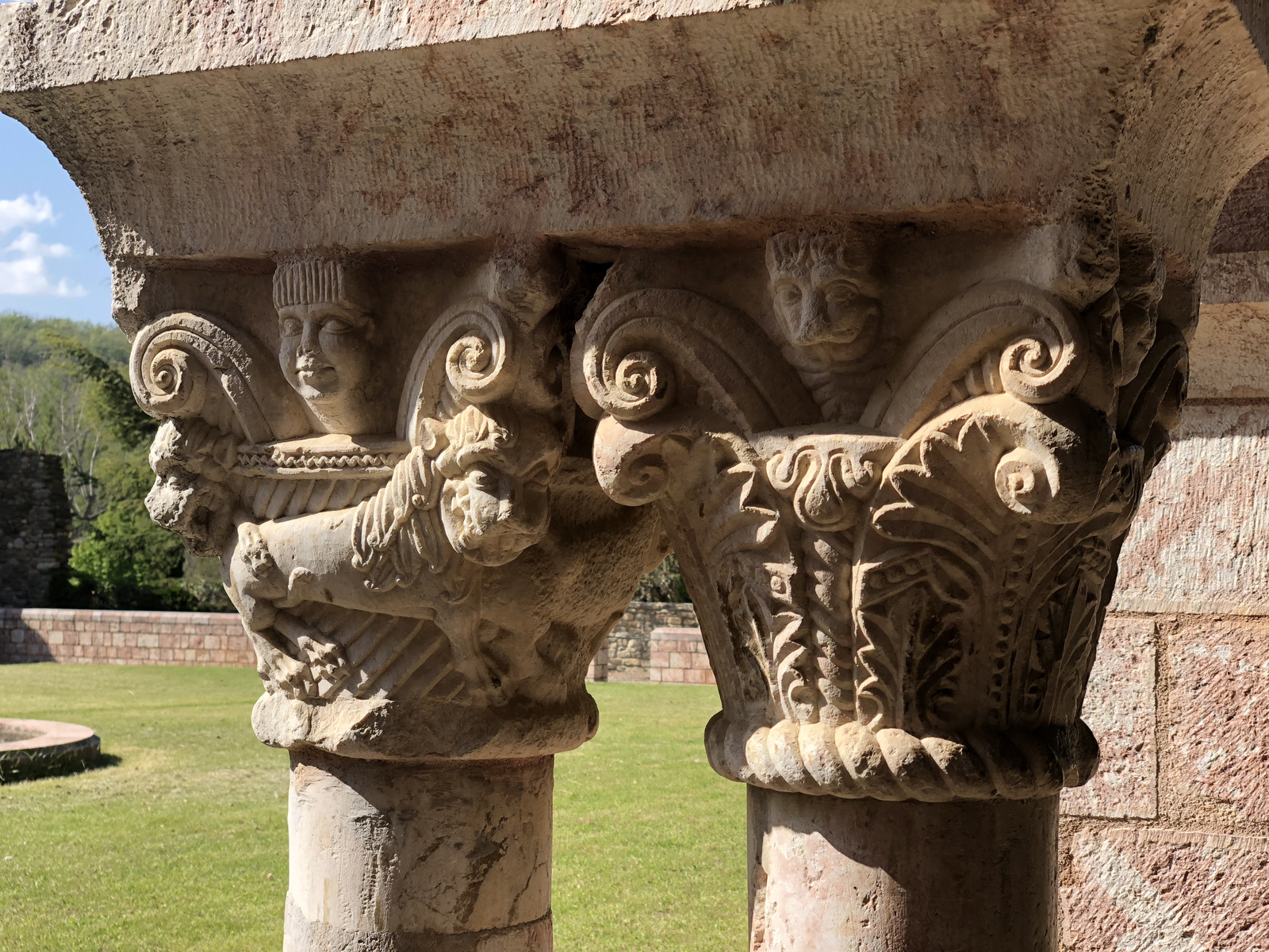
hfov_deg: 36.8
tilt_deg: +3.0
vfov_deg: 28.0
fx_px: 1906
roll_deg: +0.0
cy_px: 476
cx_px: 634
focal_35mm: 52
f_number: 2.4
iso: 16
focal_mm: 6
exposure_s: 1/480
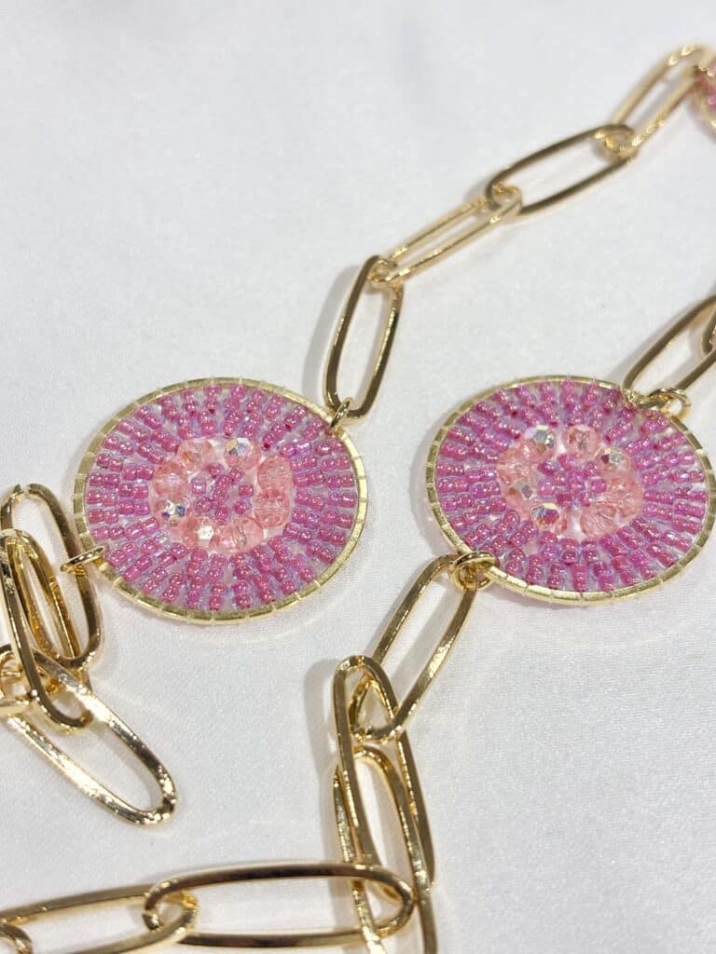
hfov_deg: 28.0
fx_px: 1434
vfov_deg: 36.8
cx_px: 358
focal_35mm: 52
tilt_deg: -51.7
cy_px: 477
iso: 32
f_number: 1.6
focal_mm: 5.96
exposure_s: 1/274
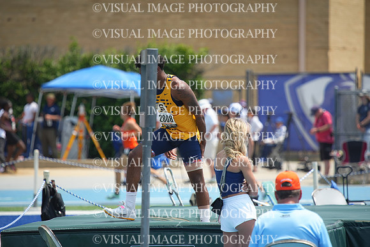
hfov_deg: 6.1
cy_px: 124
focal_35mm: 340
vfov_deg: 4.0
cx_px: 185
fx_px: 3495
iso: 400
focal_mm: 340
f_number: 5.6
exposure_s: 1/1600
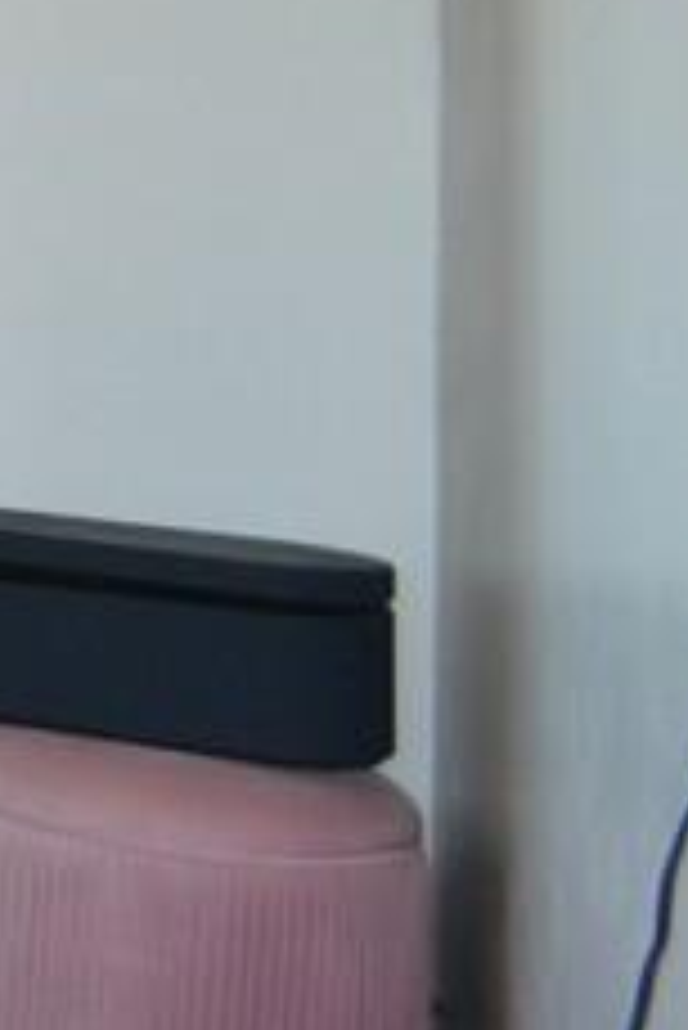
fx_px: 1918
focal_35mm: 67
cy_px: -7
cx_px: -1479
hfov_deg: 10.8
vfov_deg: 28.2
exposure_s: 1/60
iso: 450
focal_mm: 10
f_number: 3.5
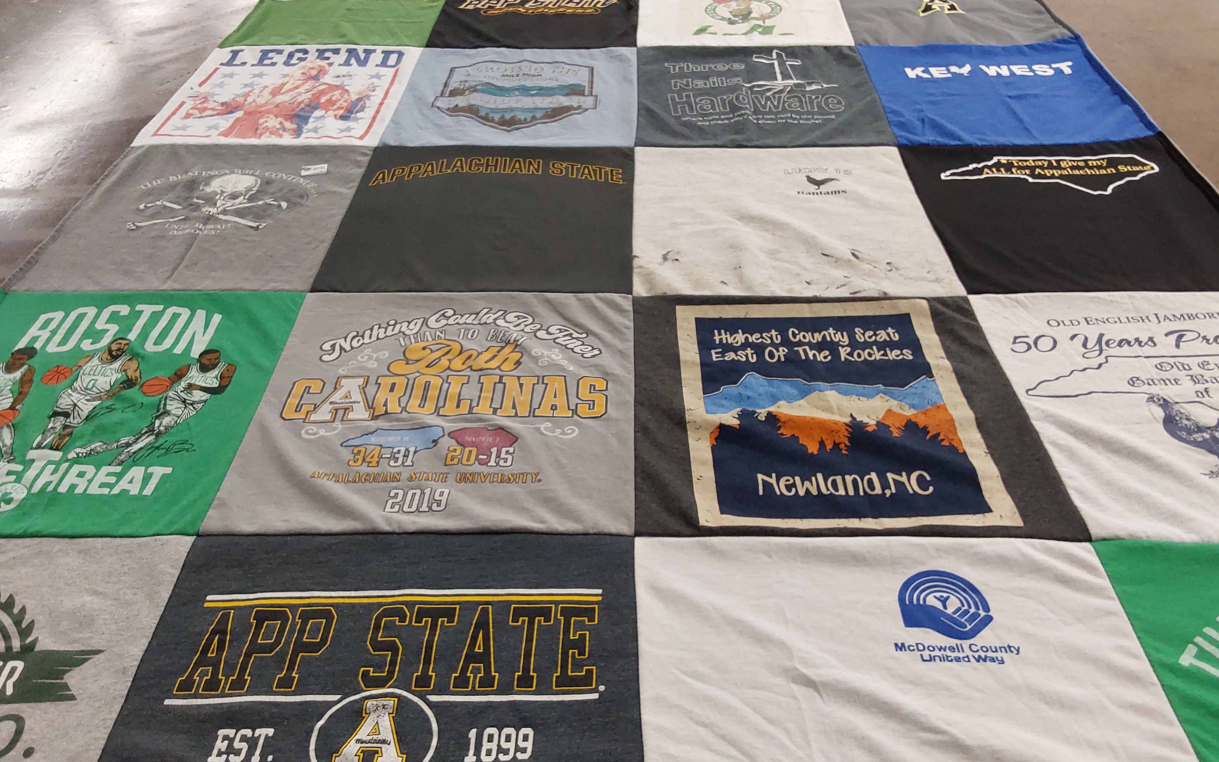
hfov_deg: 62.9
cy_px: 414
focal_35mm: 30
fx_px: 997
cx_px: 611
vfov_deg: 41.8
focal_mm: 2.91
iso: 100
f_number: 1.9
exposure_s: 1/60
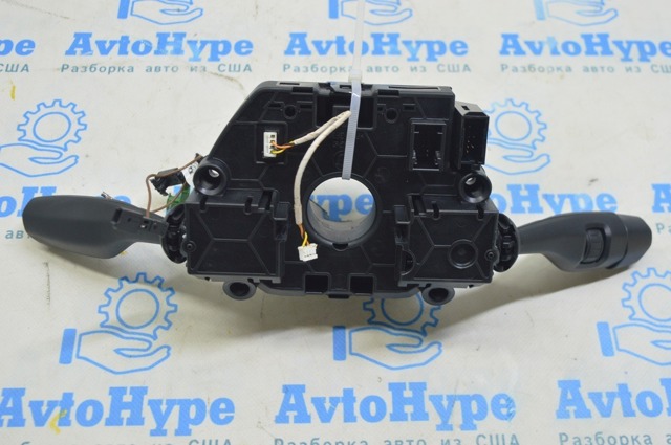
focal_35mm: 39
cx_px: 336
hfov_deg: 49.6
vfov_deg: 34.1
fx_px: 726
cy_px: 222
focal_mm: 26
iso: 400
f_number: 5.6
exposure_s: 1/20
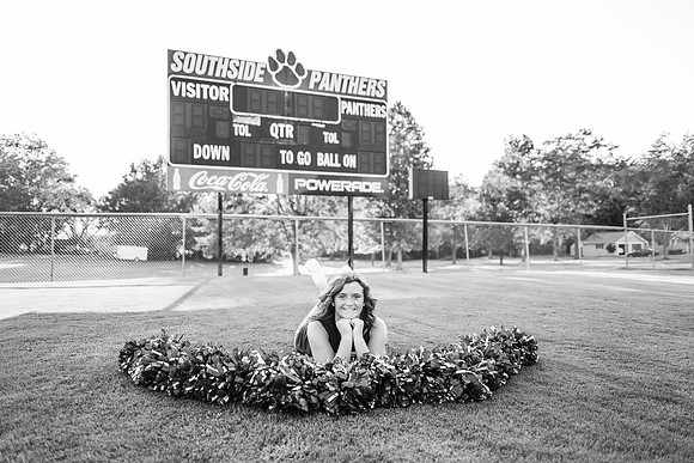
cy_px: 232
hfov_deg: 73.7
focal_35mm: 24
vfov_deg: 53.2
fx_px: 463
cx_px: 347
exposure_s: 1/500
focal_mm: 24
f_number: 2
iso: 125
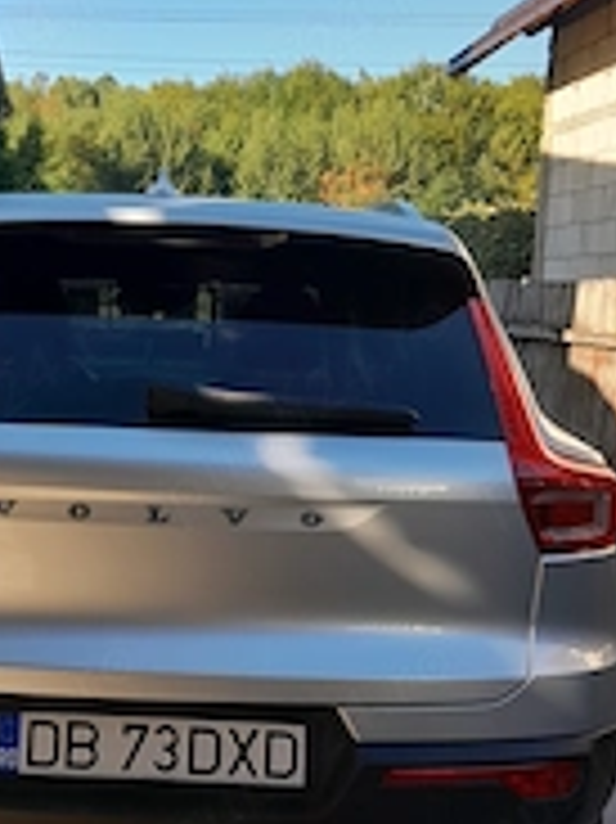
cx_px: 148
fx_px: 1402
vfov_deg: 32.6
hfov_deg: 24.5
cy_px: 482
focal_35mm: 59
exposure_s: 1/167
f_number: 1.8
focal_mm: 4
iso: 40
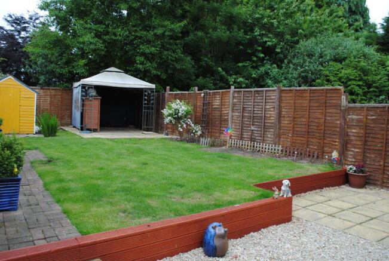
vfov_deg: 43.8
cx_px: 194
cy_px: 130
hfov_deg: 61.8
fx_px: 325
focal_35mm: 30
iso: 110
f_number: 5.6
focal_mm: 20
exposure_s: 1/125
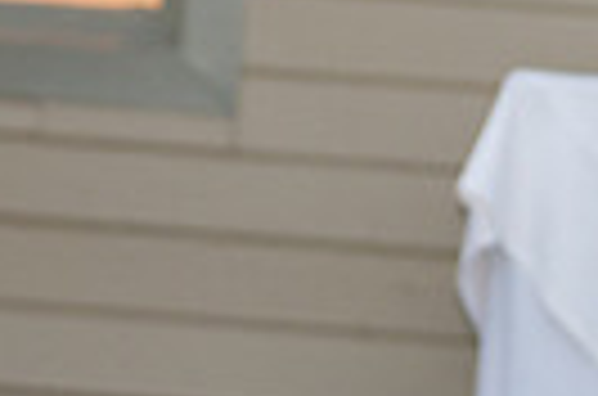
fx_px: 5435
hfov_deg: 6.3
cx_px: 36
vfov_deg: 4.2
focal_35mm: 328
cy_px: 232
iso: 320
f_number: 1.2
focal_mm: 50
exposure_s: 1/250
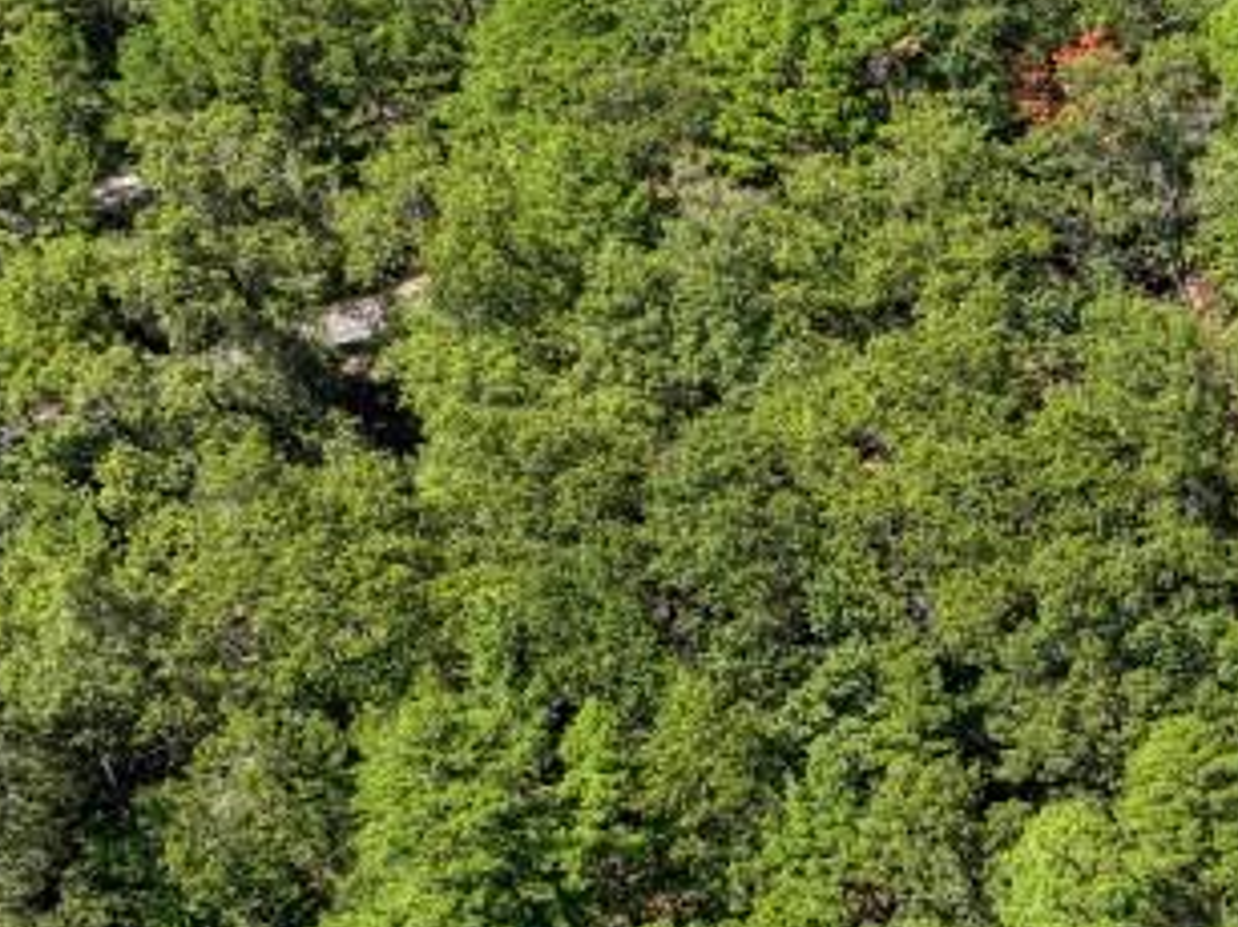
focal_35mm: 80
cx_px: 1355
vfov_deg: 18.3
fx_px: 2860
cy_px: 667
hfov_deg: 23.0
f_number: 2.8
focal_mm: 12.3
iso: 100
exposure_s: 1/2000
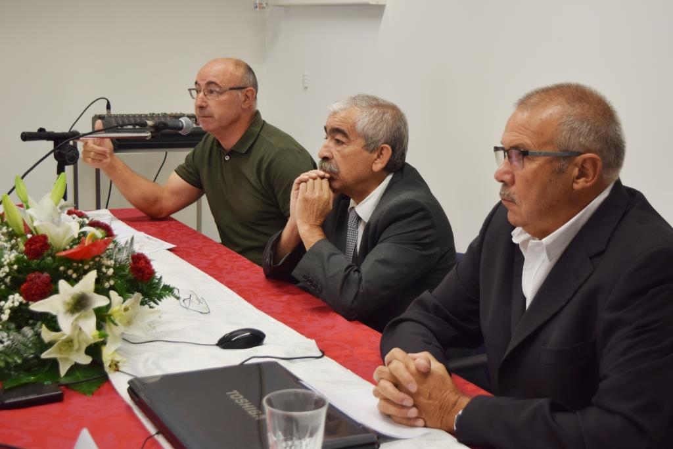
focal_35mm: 54
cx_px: 336
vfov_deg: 25.1
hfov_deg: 36.9
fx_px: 1010
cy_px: 224
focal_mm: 36
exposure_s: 1/60
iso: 400
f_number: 4.8
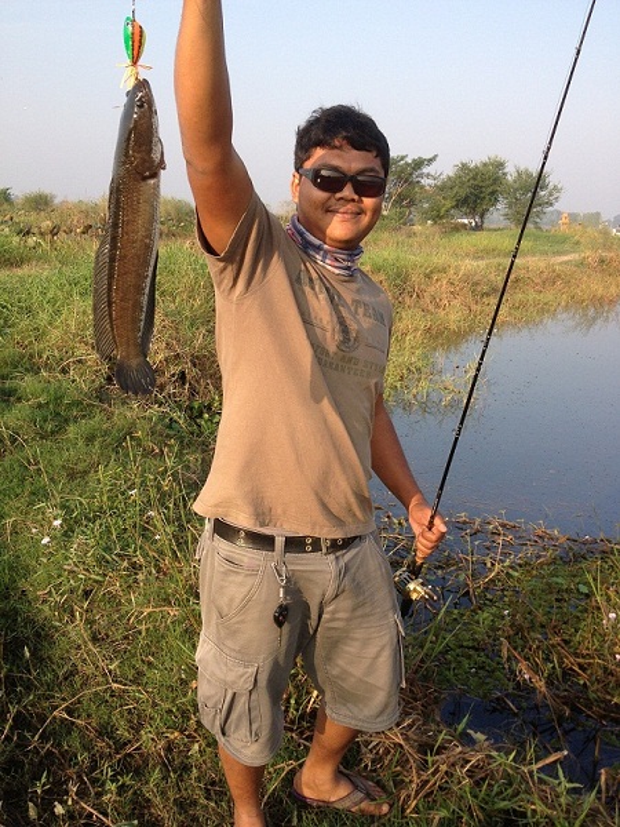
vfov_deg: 52.6
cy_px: 414
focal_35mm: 35
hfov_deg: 40.7
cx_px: 310
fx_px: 836
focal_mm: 4.28
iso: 50
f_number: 2.4
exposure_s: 1/563
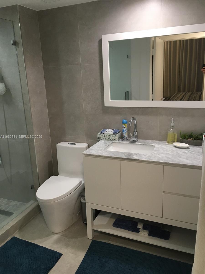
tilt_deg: -15.7
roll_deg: +2.7
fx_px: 229
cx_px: 102
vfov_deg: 61.7
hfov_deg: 48.2
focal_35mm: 29
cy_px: 137
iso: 80
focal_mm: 4.15
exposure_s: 1/30
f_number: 2.2
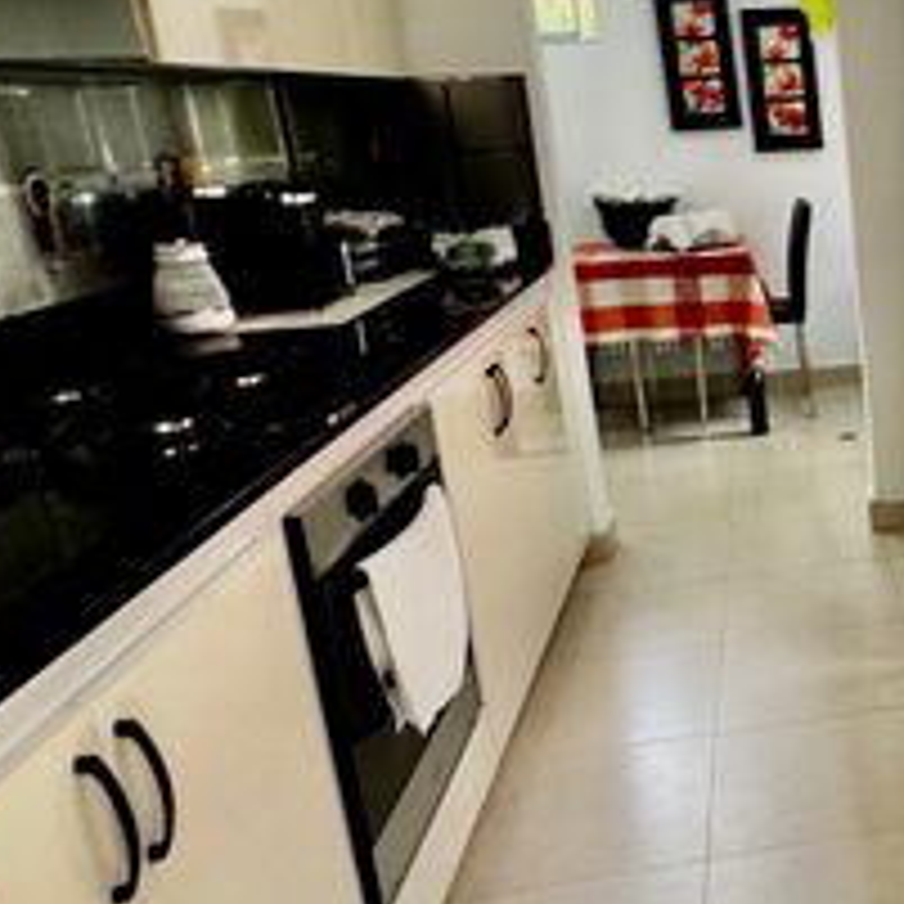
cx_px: 1077
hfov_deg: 33.5
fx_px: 1211
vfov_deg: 40.9
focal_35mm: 41
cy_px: 423
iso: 50
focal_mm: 2.22
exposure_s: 1/120
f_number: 2.2
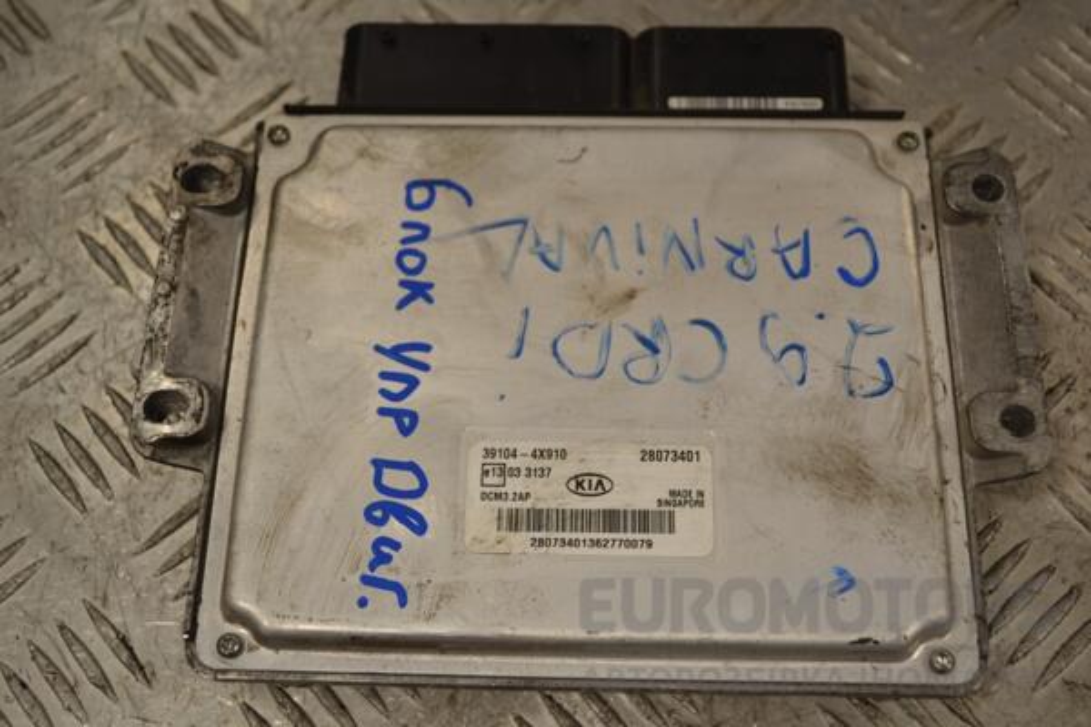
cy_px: 364
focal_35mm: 44
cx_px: 546
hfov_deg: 45.0
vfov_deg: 30.8
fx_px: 1318
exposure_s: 1/125
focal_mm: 29
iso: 140
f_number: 5.6
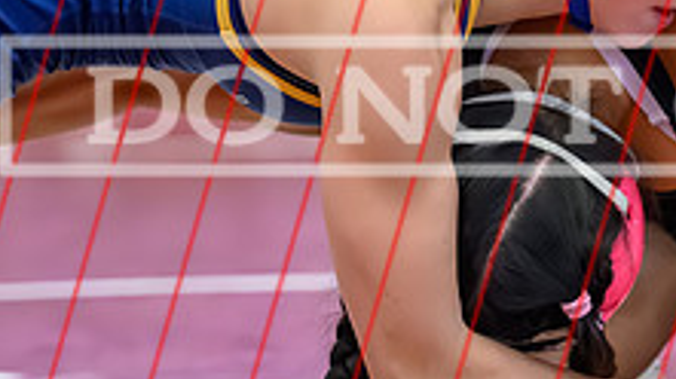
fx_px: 6413
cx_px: 566
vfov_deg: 3.4
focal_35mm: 358
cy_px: 127
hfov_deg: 6.0
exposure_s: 1/500
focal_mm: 130
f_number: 2.8
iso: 10000
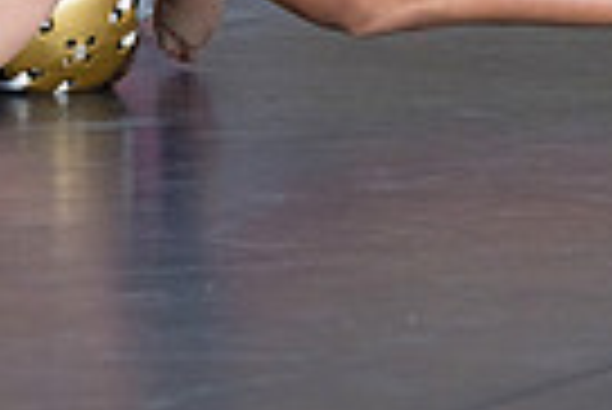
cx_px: 400
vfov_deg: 1.8
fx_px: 12729
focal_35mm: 748
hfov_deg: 2.8
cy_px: -232
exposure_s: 1/250
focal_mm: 175
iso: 1250
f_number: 5.6
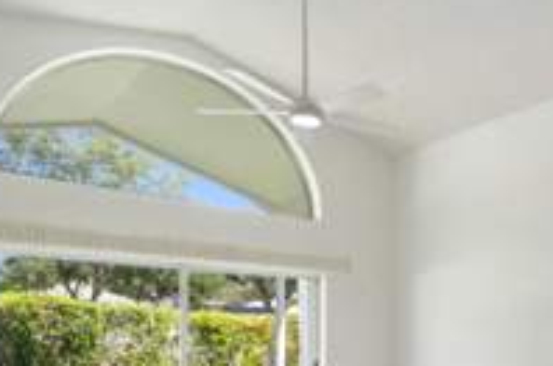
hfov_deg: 47.5
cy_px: 339
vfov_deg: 36.0
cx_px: 539
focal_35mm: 34
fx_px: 521
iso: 250
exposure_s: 1/25
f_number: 9
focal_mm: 14
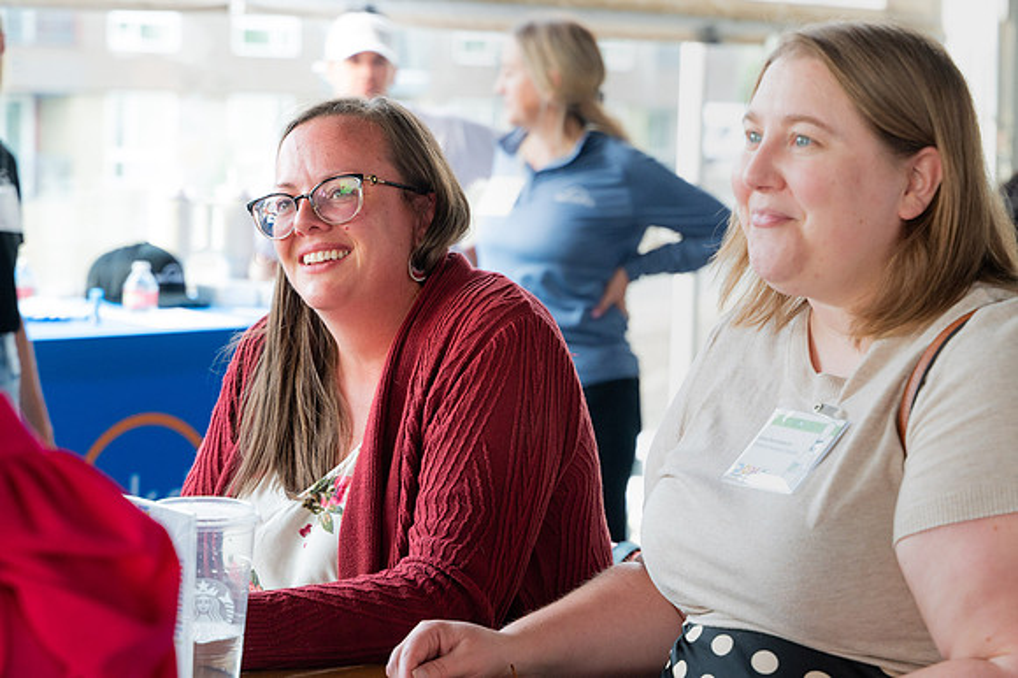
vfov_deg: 15.7
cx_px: 506
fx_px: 2462
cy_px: 324
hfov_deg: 23.4
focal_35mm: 87
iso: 1250
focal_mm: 75
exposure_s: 1/250
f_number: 4.5
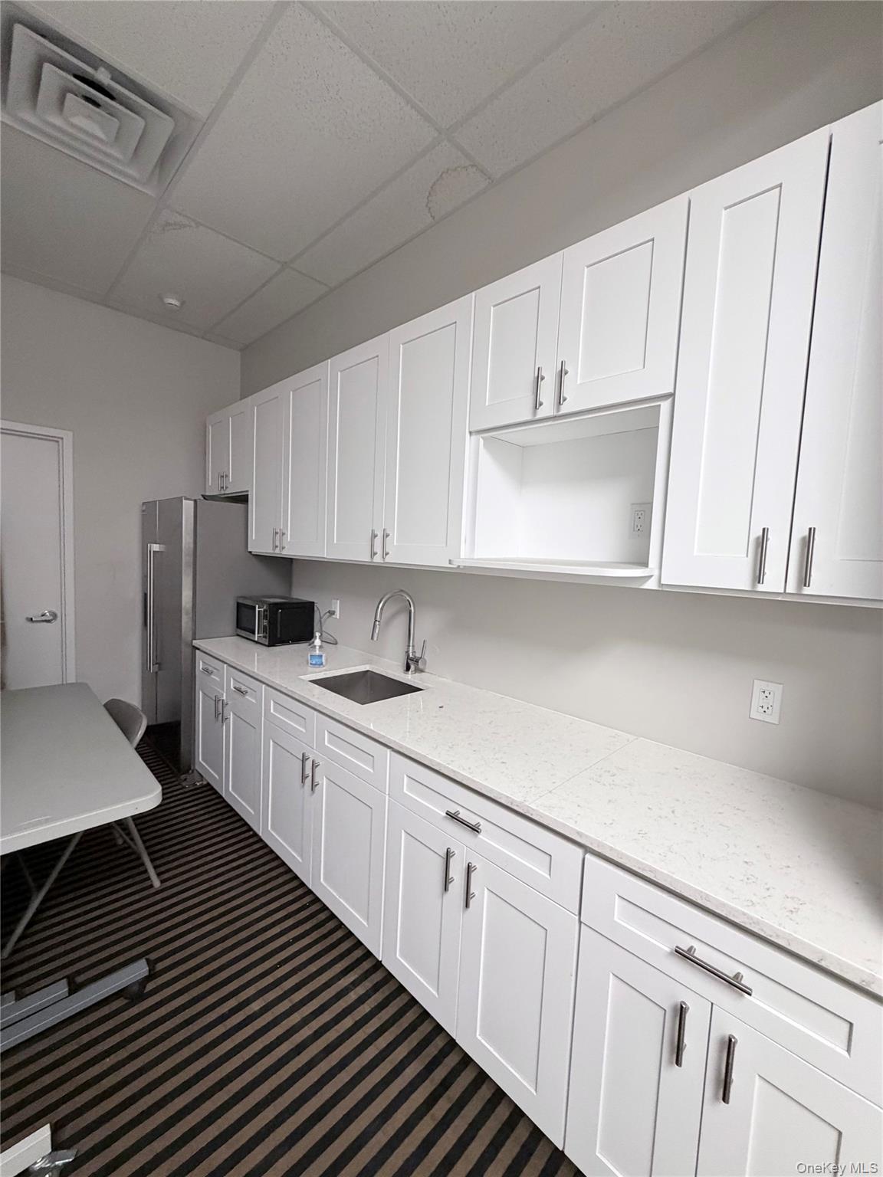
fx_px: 476
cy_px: 588
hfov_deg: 85.7
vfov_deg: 102.1
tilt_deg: -4.1
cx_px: 442
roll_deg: -0.8
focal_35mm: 14
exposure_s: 1/60
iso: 320
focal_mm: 2.22
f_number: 2.2
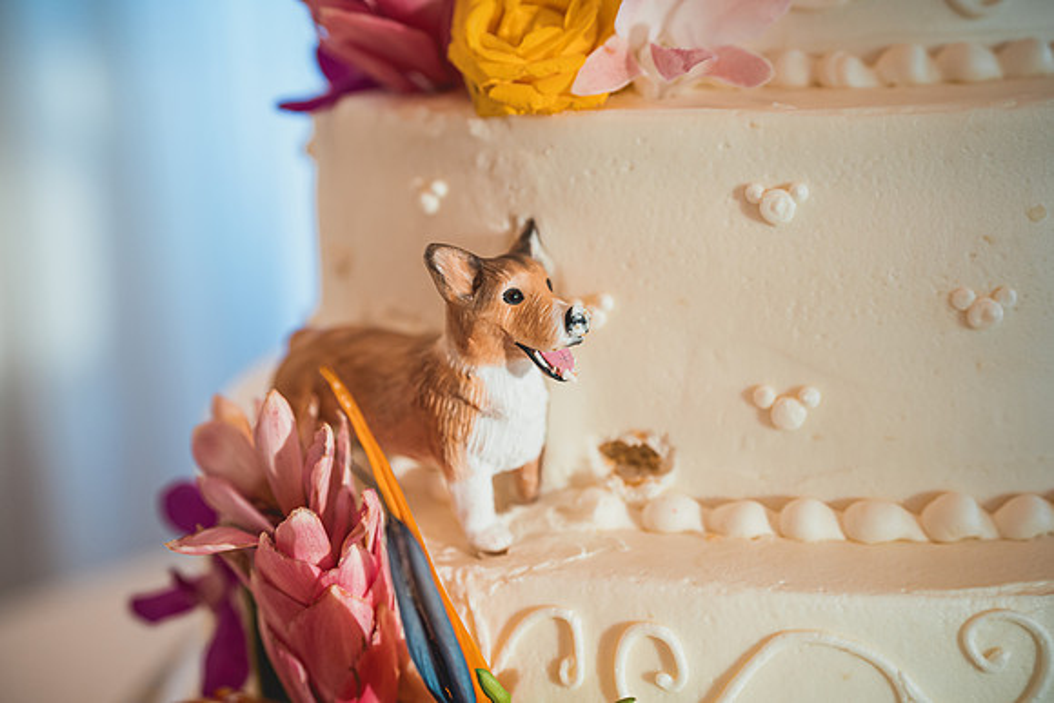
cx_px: 527
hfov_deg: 39.6
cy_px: 352
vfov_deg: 27.0
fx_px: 1464
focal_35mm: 50
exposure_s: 1/160
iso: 1250
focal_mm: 50
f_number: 2.5
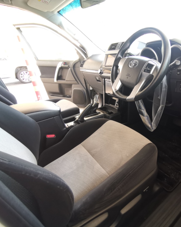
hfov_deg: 63.0
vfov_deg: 77.7
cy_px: 113
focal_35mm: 21
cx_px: 127
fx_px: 141
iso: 400
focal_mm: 2.35
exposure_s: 1/33.3
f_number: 2.2
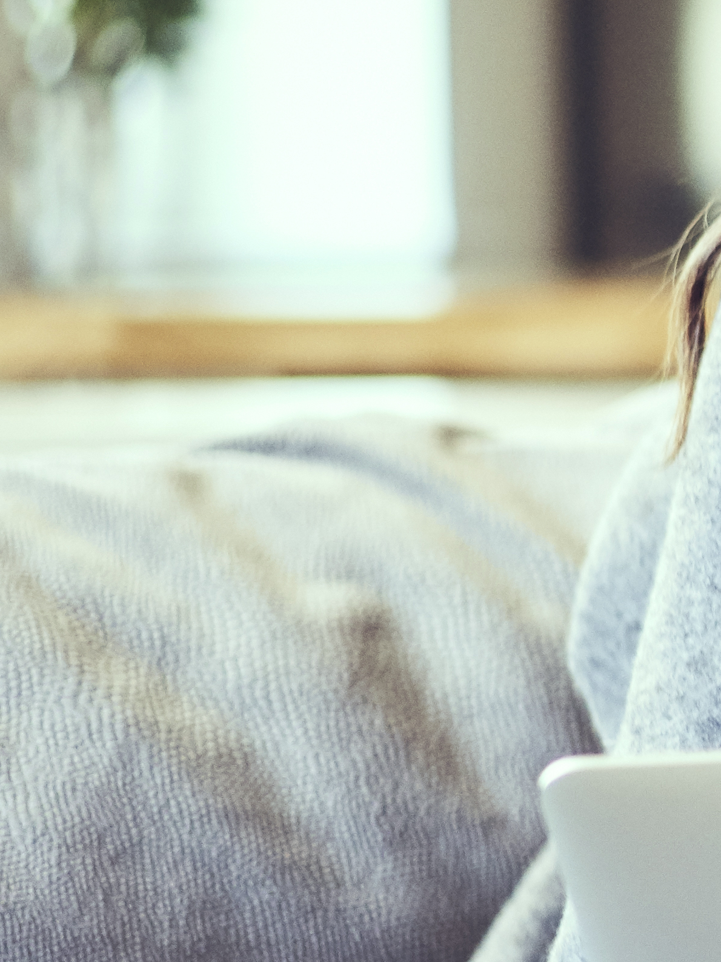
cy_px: 579
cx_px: 2058
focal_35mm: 265
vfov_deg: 7.5
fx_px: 7360
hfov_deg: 5.3
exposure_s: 1/160
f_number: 1.8
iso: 640
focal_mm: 55
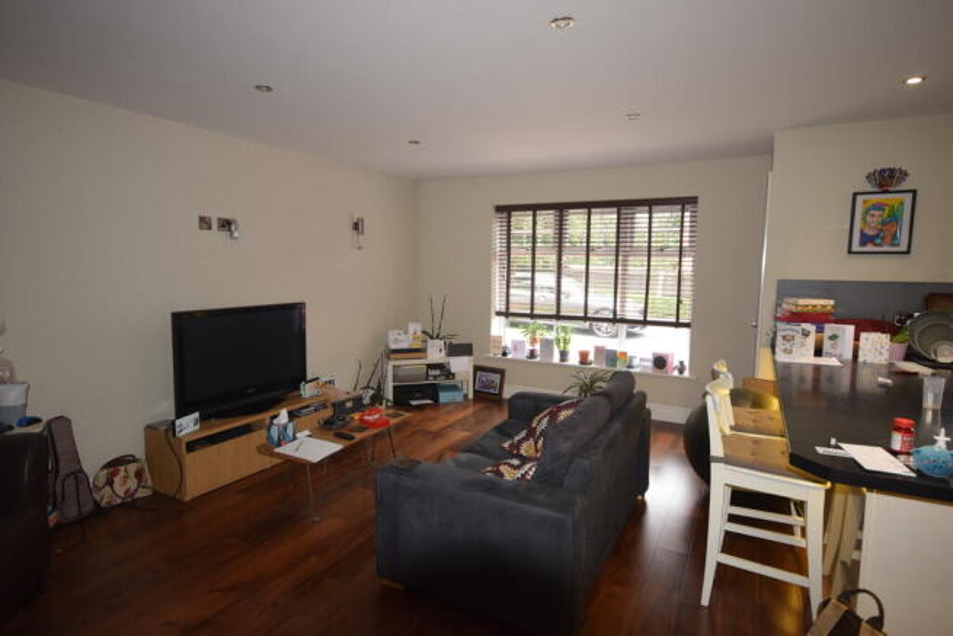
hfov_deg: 85.4
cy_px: 318
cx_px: 476
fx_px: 516
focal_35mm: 20
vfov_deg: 63.2
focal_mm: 13
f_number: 4.5
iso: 1000
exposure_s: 1/60
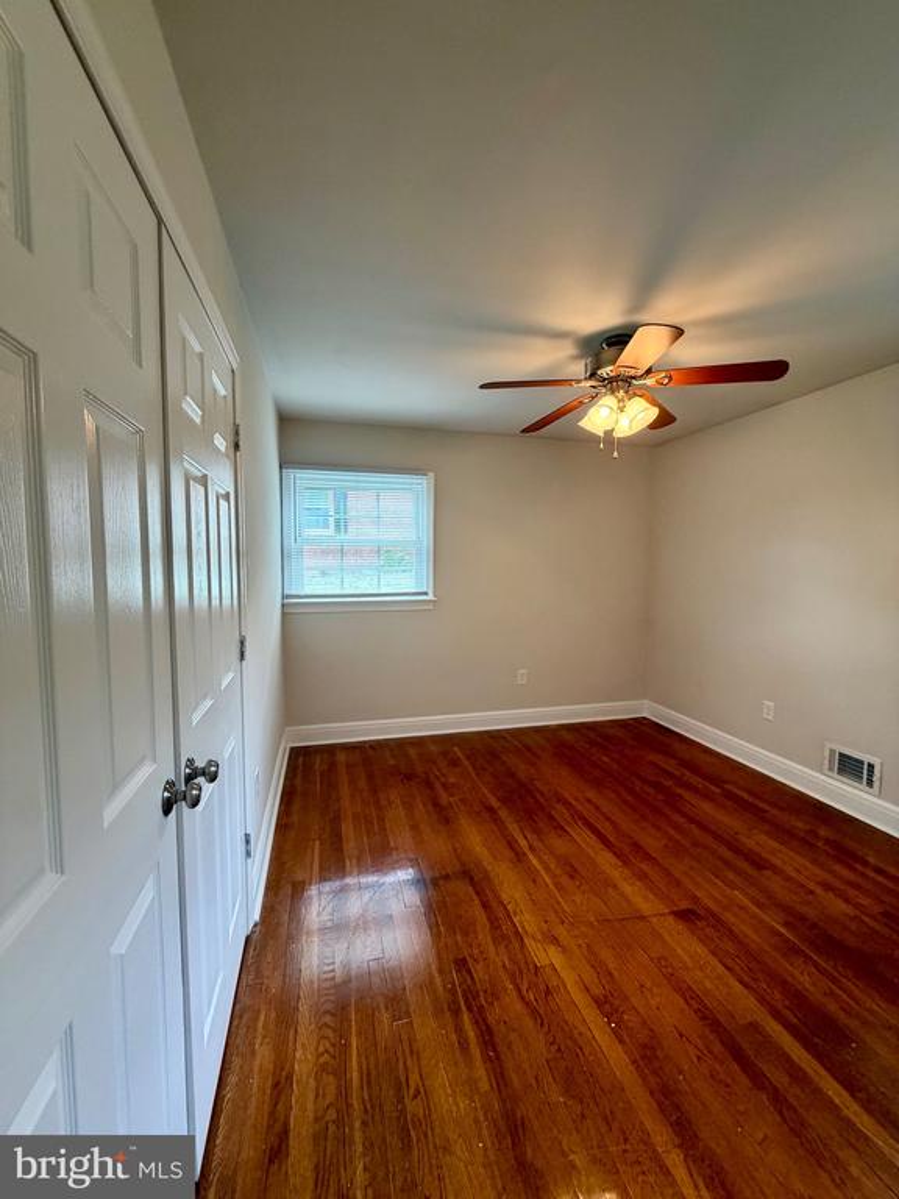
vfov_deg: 102.1
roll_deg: -0.3
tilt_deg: -4.4
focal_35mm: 14
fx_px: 485
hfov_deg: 85.7
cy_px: 600
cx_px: 450
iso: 250
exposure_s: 1/60
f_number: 2.2
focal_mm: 2.22
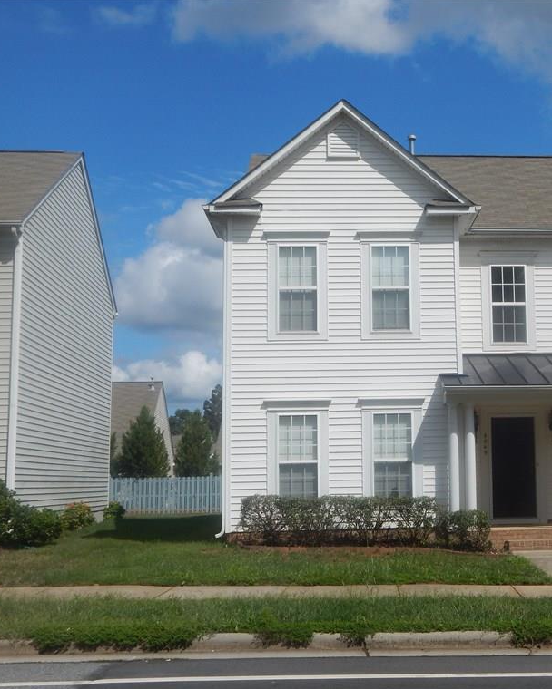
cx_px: 438
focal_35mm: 50
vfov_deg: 37.3
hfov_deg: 29.6
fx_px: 1021
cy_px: 344
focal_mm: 6.8
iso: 125
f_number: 6.9
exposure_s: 1/800
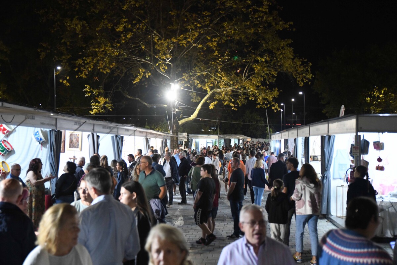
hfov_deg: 44.5
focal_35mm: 44
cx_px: 198
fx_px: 485
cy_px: 132
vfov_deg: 30.5
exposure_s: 1/250
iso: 10000
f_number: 2.8
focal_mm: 44
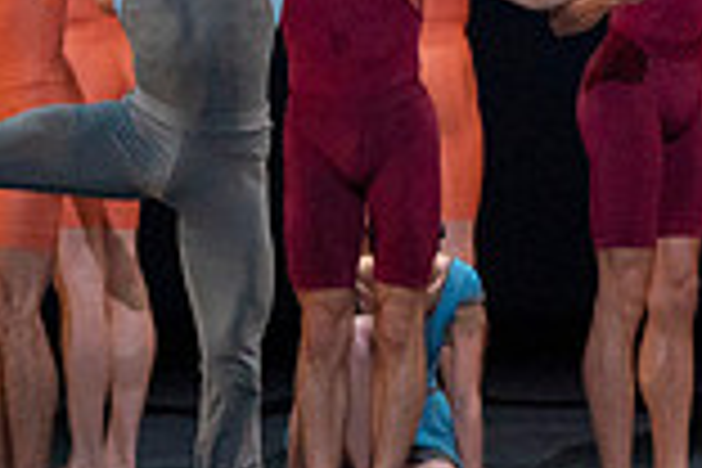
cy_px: 29
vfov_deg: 1.5
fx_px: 18153
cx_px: 472
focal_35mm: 931
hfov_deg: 2.2
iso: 6400
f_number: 5.6
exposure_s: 1/400
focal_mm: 250
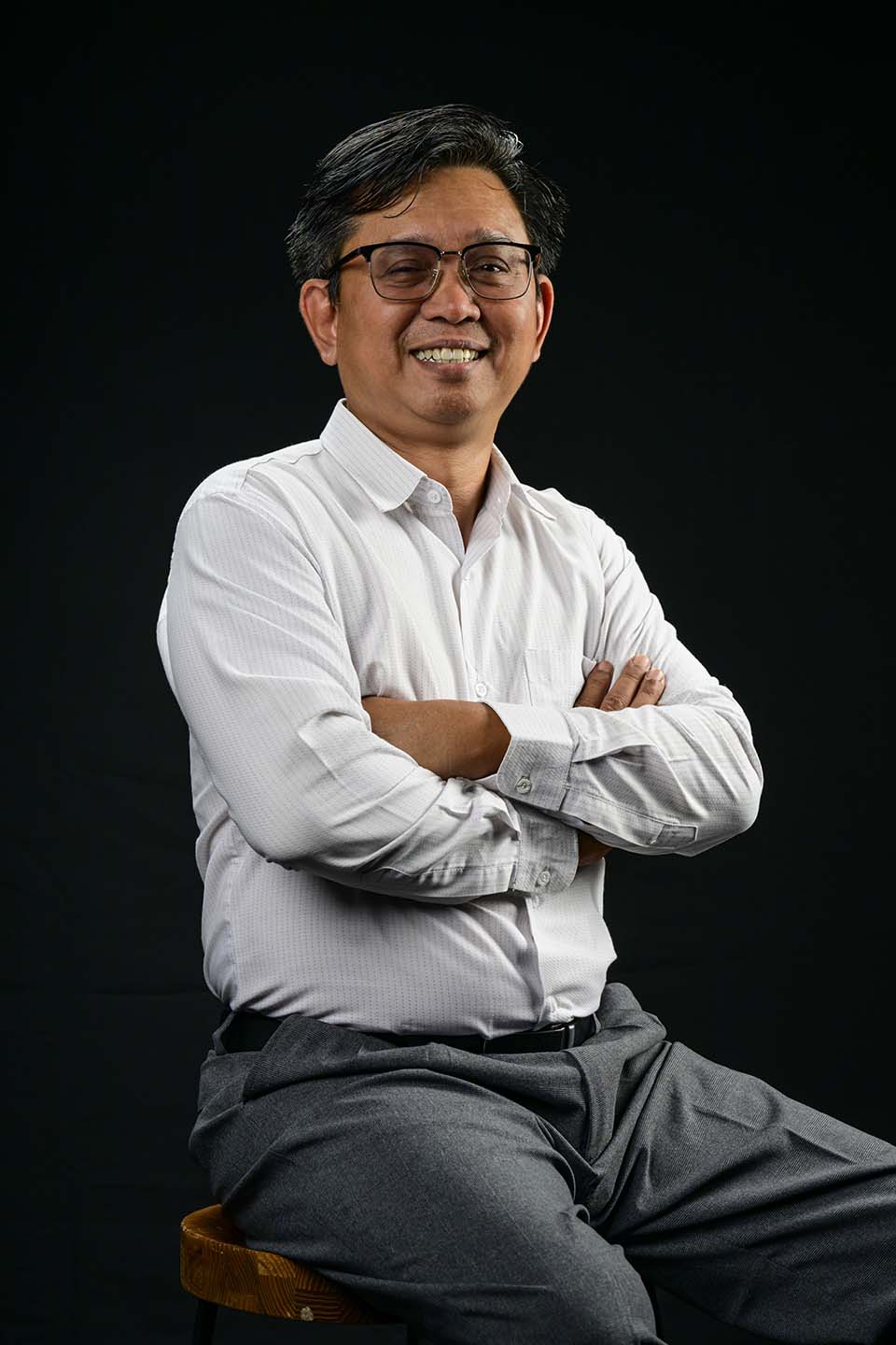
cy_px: 672
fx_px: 3173
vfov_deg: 23.9
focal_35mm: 85
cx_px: 448
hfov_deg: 16.1
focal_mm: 85
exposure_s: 1/200
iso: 400
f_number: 8
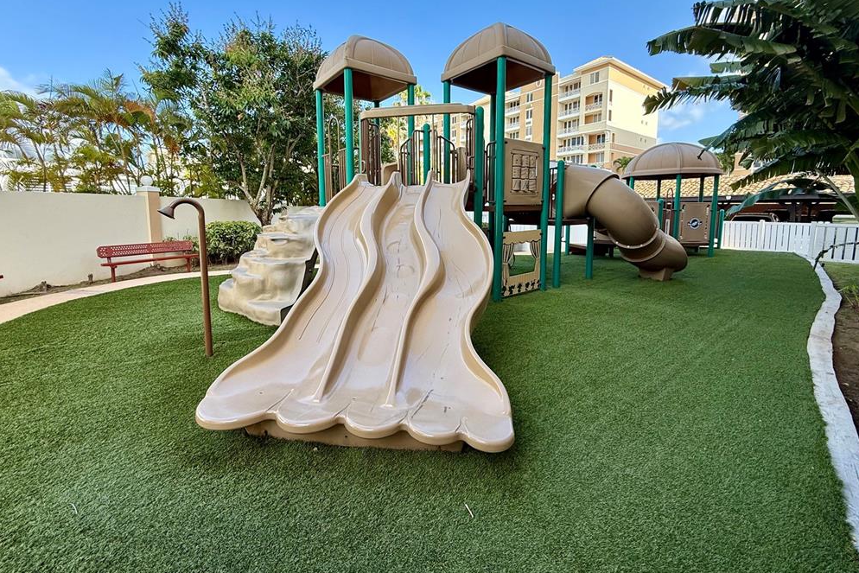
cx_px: 427
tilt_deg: -5.6
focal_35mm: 15
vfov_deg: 76.9
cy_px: 244
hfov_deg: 100.4
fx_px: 358
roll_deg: -0.1
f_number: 2.2
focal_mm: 2.22
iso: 64
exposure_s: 1/419
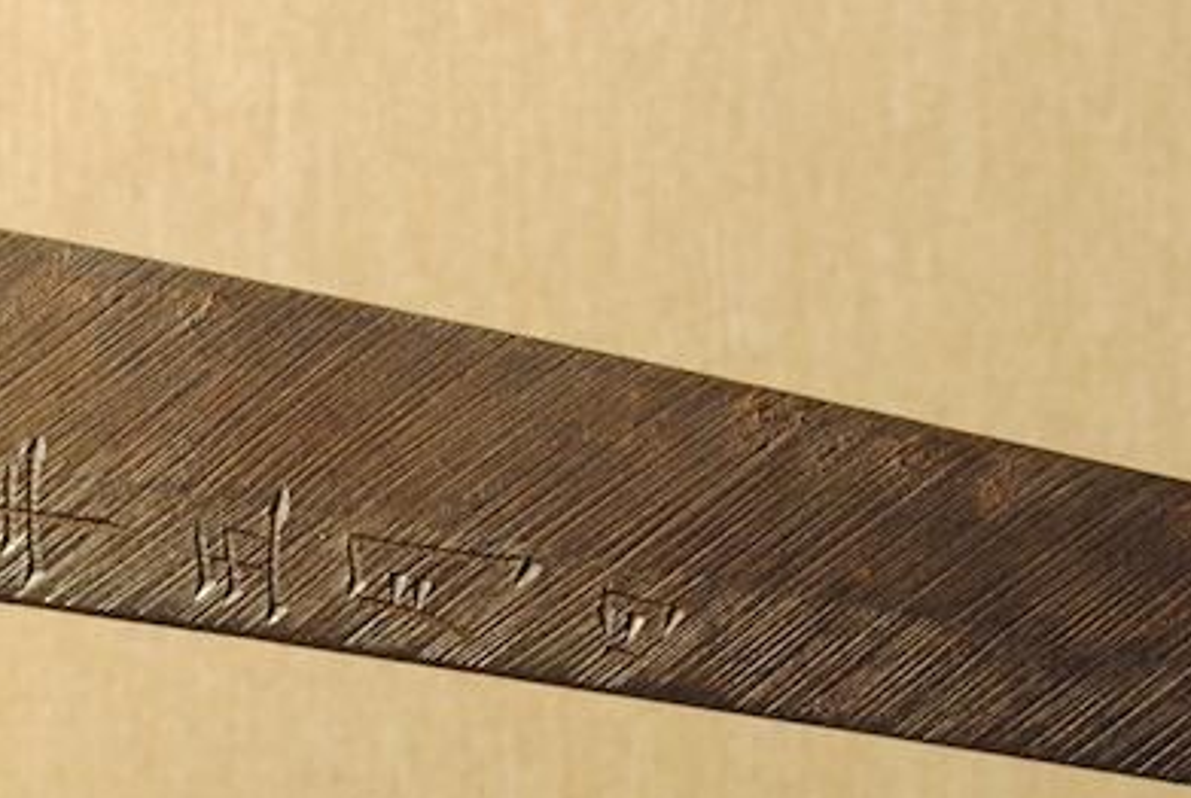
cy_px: 388
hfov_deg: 9.9
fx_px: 6759
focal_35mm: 204
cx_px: -259
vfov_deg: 6.8
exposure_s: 1/2
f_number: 11
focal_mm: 38
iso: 400
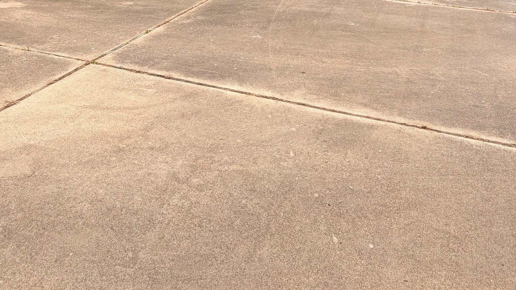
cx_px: 258
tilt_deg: -10.7
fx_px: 520
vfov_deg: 28.1
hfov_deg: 52.8
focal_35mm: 38
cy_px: -38
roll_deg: +0.3
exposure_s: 1/4950
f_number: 1.6
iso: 50
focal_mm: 5.96
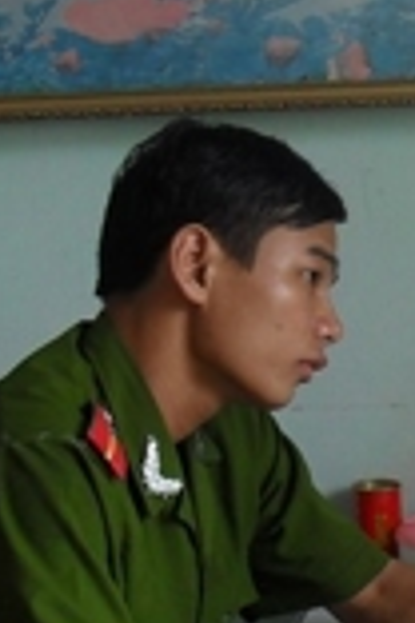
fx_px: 2092
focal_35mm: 121
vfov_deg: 16.9
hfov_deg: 10.9
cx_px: 622
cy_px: 415
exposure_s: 1/45
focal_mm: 6.3
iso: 100
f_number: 3.2
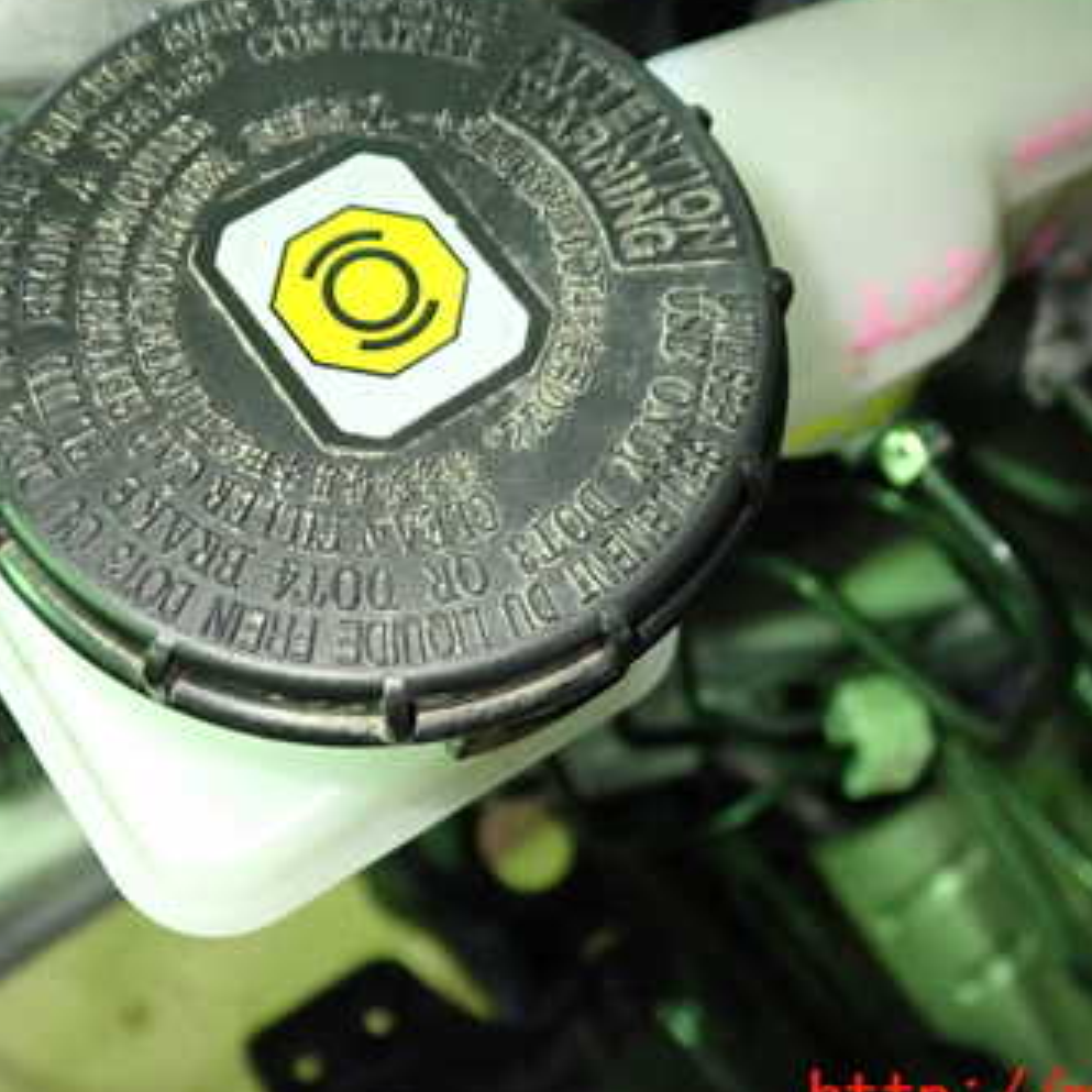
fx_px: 1713
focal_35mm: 48
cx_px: 564
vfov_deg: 35.1
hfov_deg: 35.4
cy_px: 402
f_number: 2.3
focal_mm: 5.4
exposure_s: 1/30
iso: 500
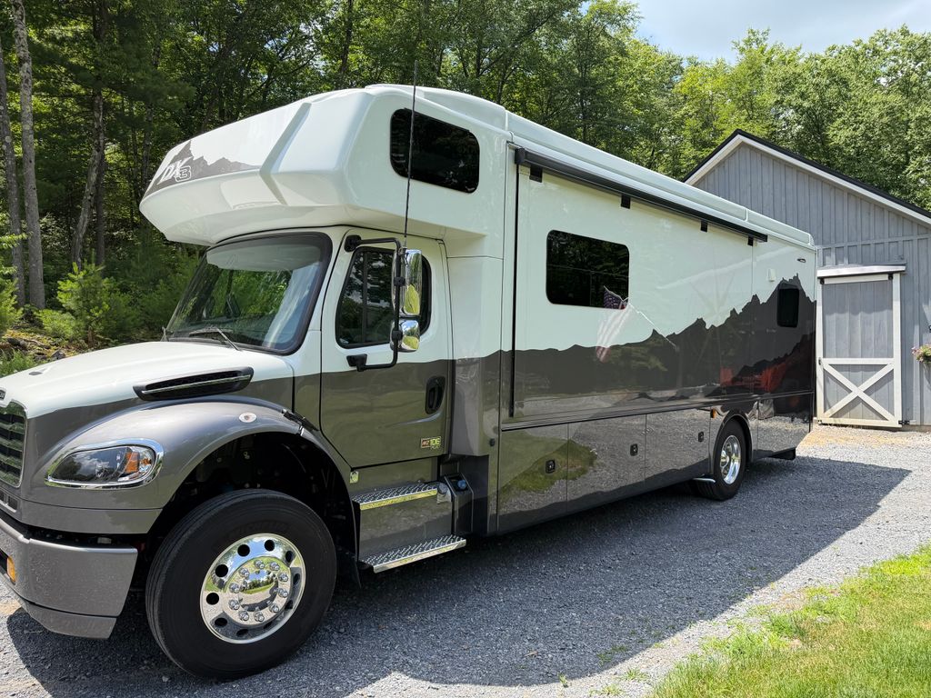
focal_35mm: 24
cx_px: 466
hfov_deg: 71.6
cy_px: 349
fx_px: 645
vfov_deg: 56.8
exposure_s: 1/2299
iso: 100
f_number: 1.78
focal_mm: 6.76
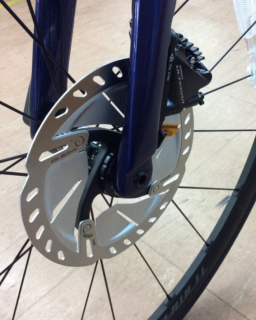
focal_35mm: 42
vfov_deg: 43.8
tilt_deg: -40.9
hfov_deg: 35.6
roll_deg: +7.1
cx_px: 153
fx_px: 398
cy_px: 159
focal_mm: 3.3
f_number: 2.4
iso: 80
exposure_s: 1/24
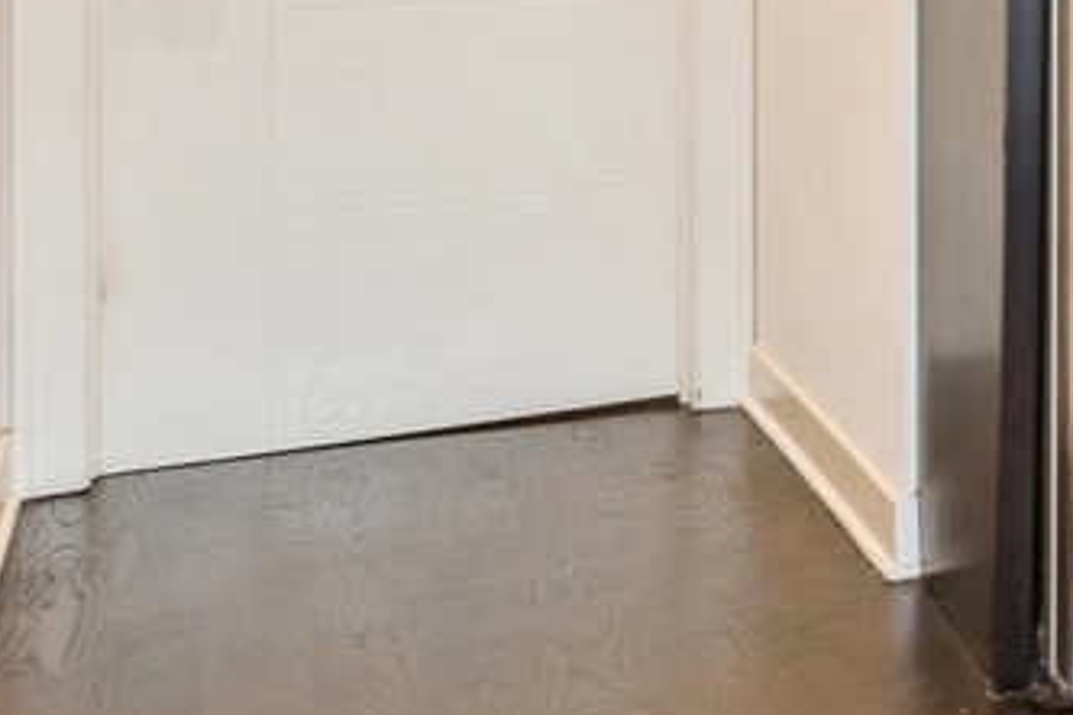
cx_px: 2413
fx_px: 2473
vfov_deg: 15.6
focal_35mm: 83
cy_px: -236
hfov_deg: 15.8
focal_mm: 17
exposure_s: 1/6
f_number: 8
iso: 400
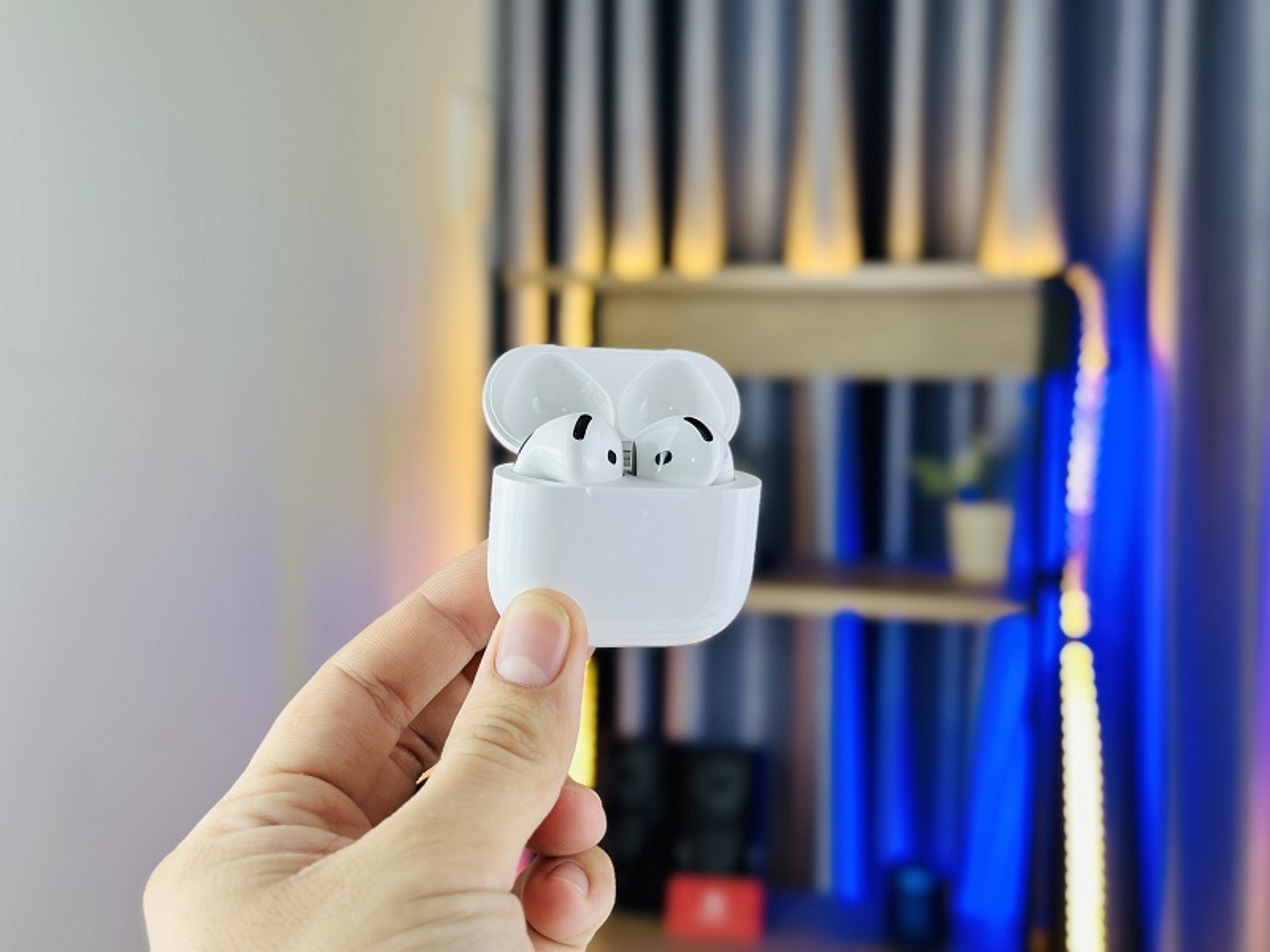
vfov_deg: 30.3
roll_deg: -0.8
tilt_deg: -3.8
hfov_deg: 39.7
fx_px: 1761
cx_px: 635
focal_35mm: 48
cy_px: 476
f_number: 1.78
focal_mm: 6.86
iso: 64
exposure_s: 1/138
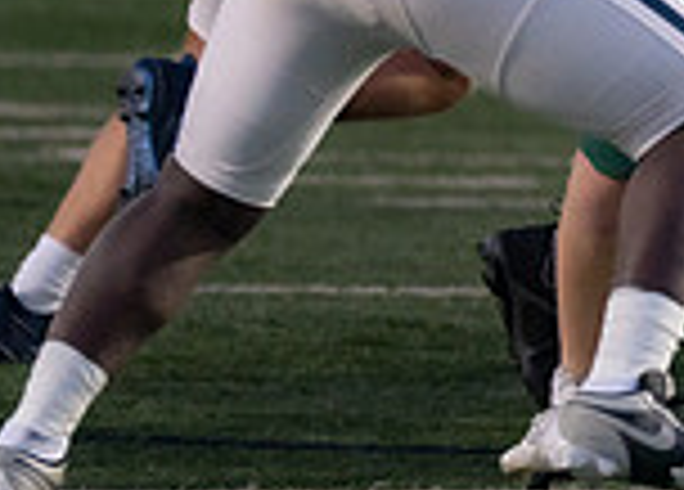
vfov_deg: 1.8
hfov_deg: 2.5
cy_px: -324
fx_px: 15542
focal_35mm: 799
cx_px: 1215
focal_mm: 200
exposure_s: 1/1250
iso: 2000
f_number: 2.8
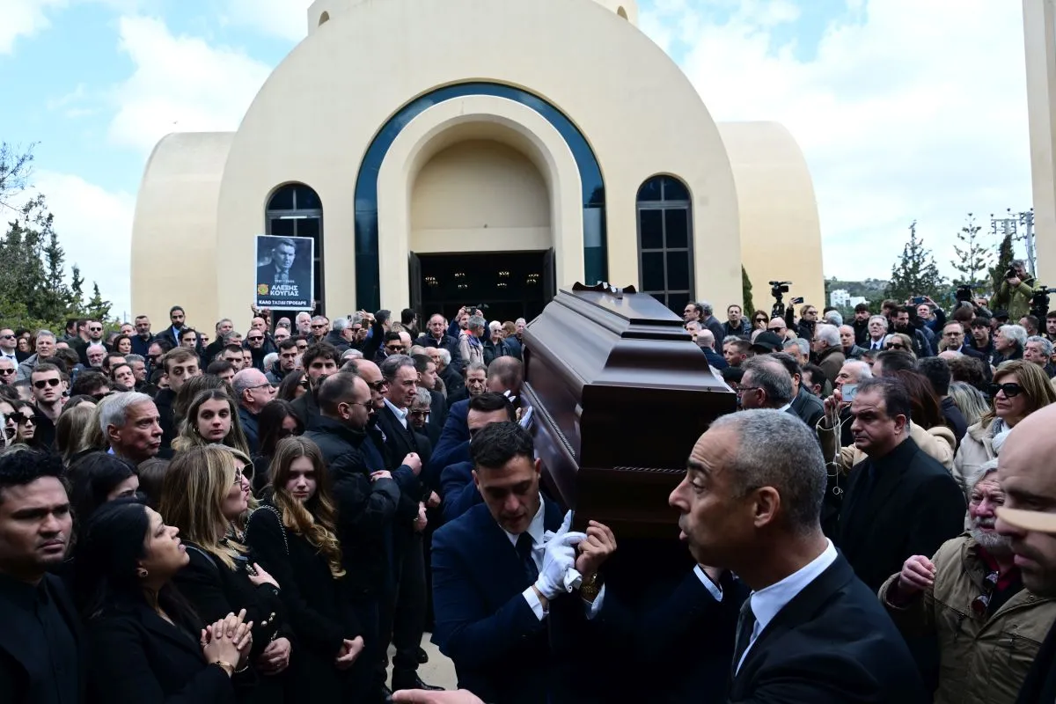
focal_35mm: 30
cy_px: 352
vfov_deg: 43.0
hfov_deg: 61.1
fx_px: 895
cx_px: 528
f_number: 7.1
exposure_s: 1/640
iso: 640
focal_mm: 30.5
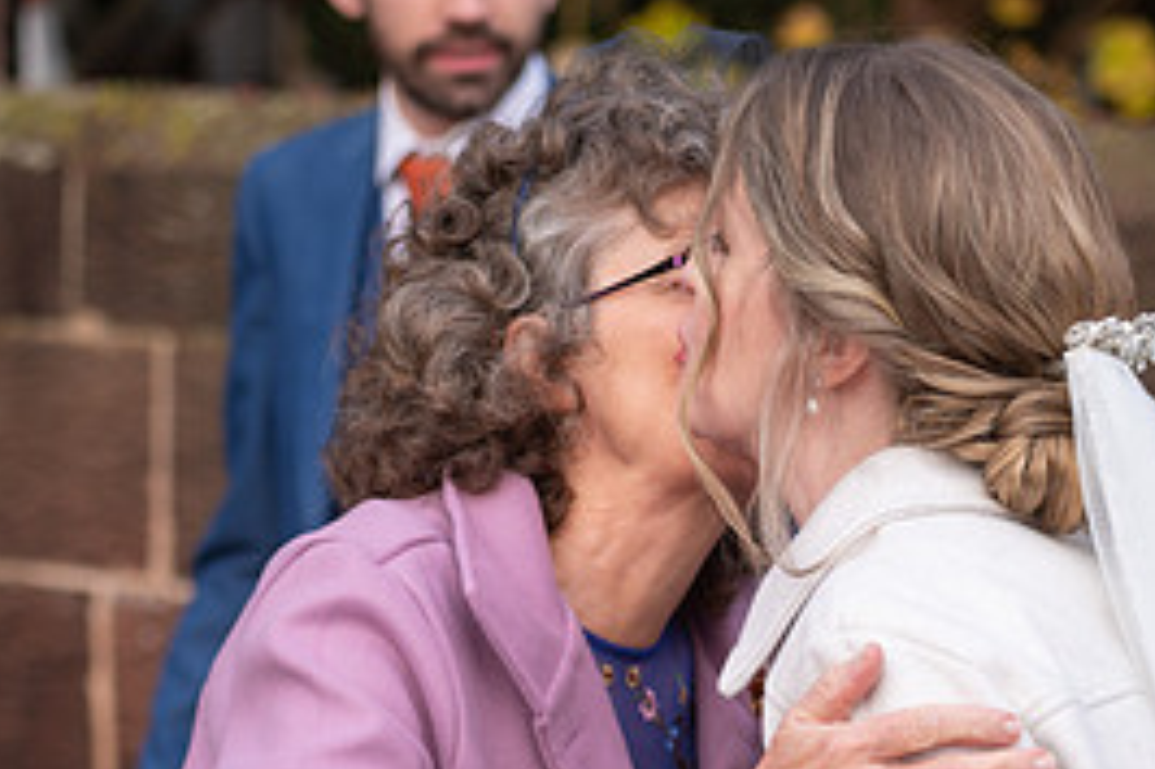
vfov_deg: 6.3
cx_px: 426
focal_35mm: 218
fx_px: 6990
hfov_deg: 9.4
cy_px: 608
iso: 125
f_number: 2.8
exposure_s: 1/400
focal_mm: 100
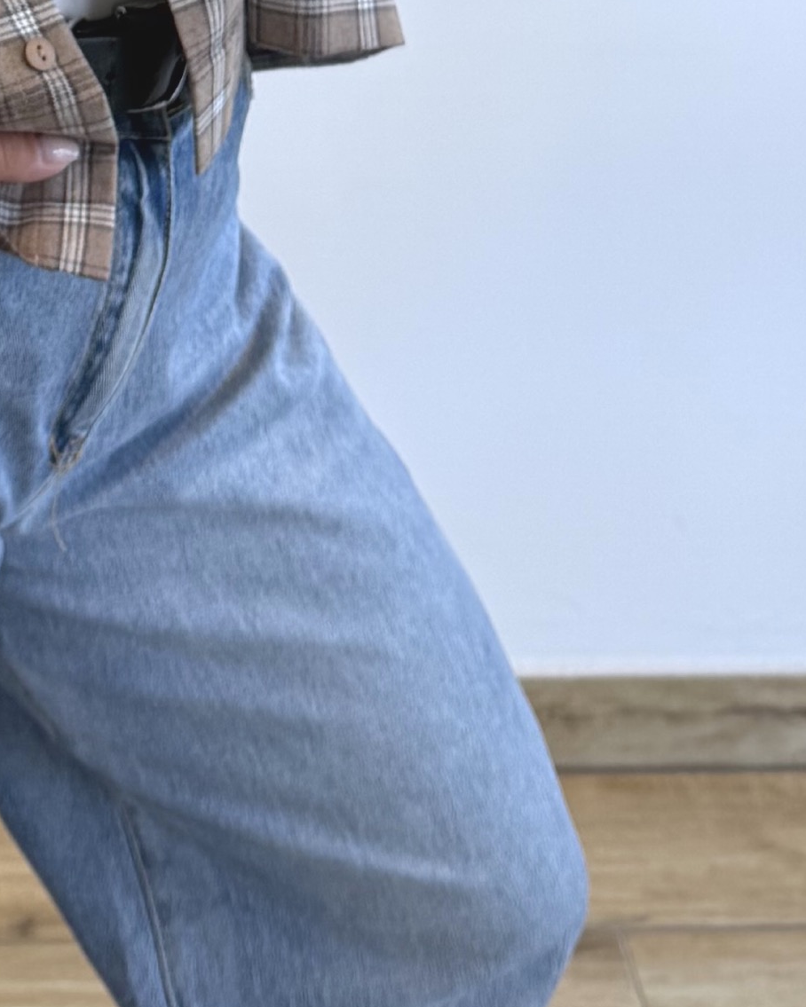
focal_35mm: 78
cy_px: -298
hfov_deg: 18.7
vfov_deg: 22.0
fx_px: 2326
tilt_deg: -13.1
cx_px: -150
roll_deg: -2.1
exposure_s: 1/100
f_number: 1.78
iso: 64
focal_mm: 6.76
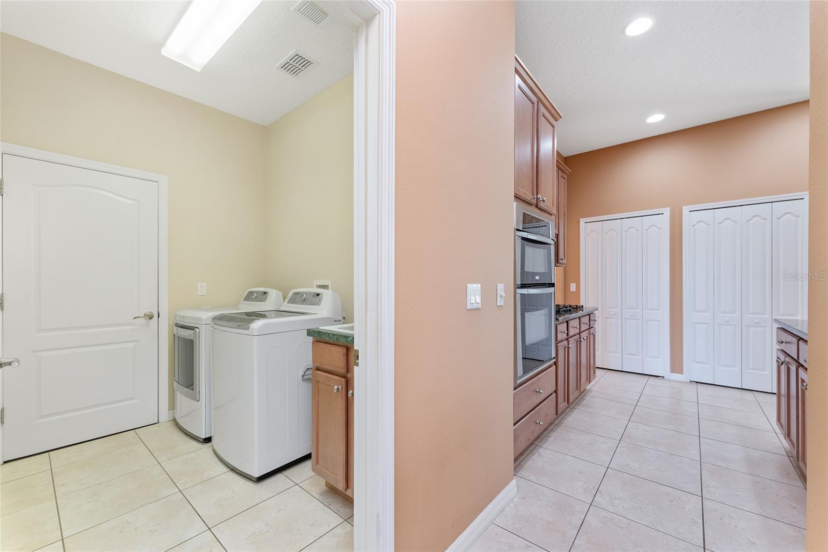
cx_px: 414
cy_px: 276
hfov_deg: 104.3
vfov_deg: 81.2
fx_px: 322
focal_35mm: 14
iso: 200
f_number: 7.1
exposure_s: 1/2
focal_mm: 14
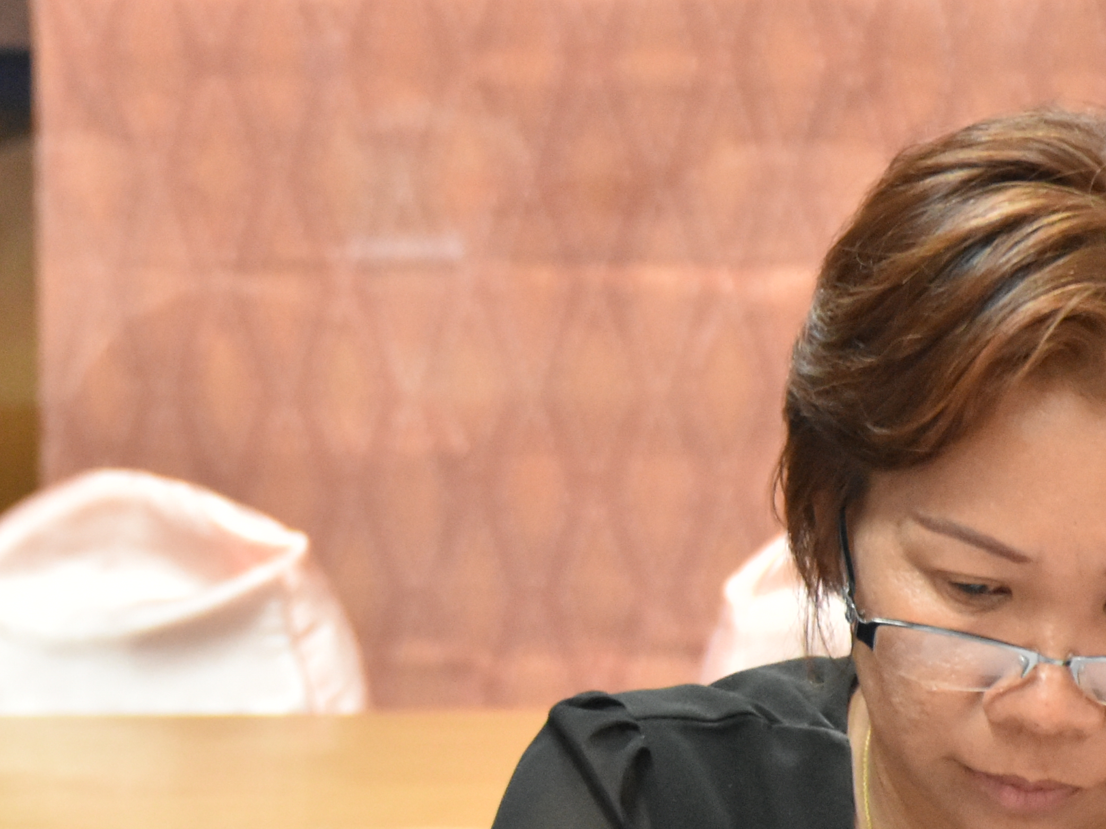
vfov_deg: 4.5
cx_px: -60
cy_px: 526
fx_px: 10608
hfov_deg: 5.9
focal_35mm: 332
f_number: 5.3
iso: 2500
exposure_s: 1/60
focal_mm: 80
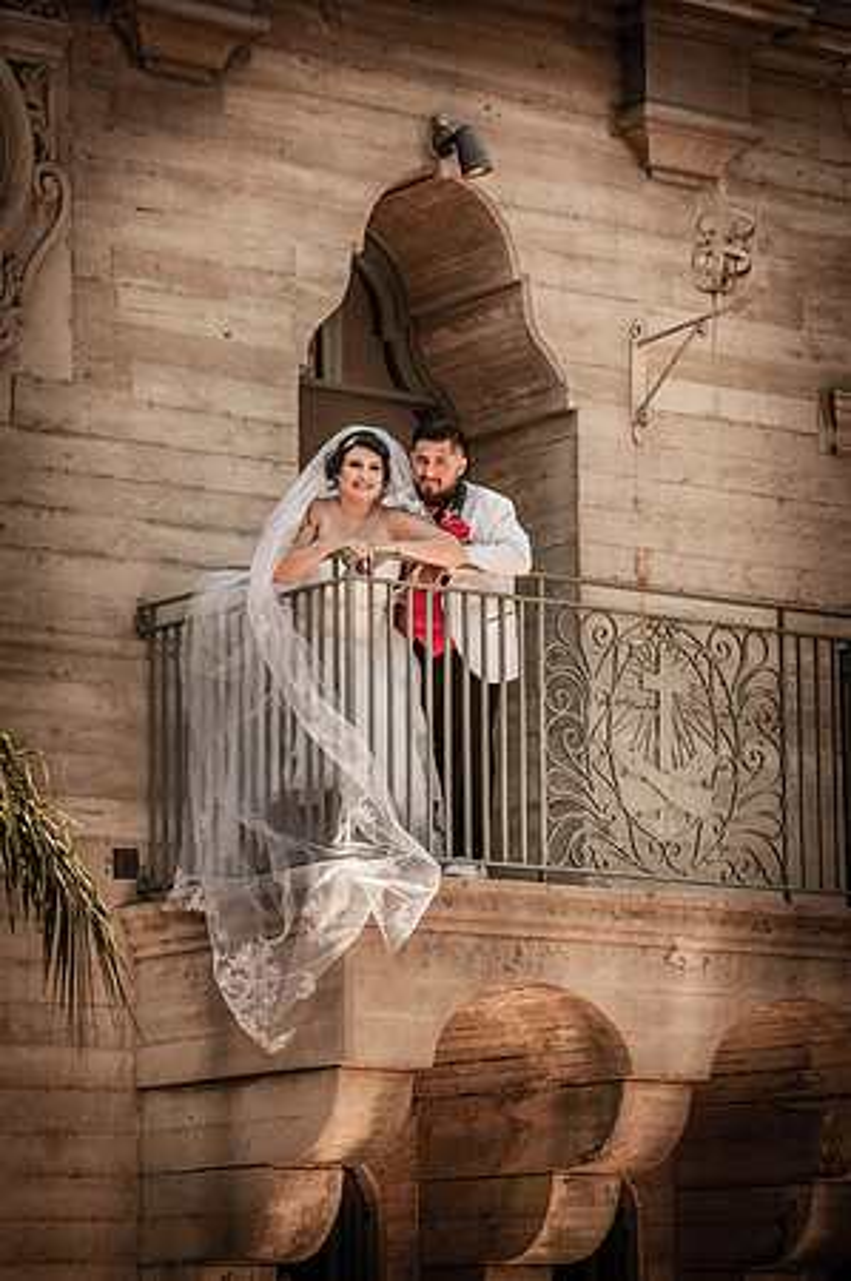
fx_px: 4122
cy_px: 640
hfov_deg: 11.8
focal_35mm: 116
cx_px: 426
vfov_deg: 17.7
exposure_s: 1/200
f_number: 7.1
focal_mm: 116
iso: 250
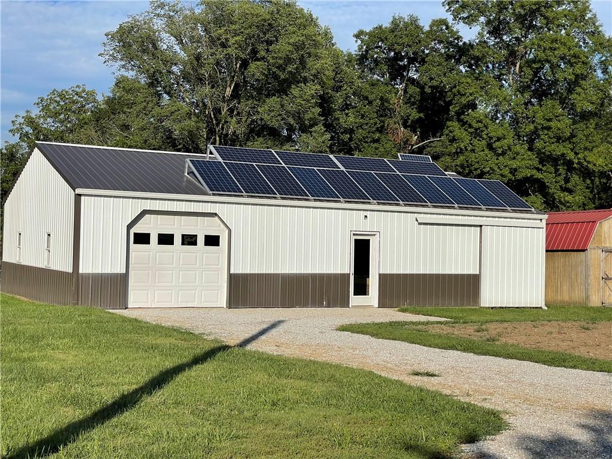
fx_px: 919
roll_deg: -1.0
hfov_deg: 36.8
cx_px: 306
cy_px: 230
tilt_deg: +0.8
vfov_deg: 28.0
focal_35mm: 52
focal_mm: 6
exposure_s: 1/2817
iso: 25
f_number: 2
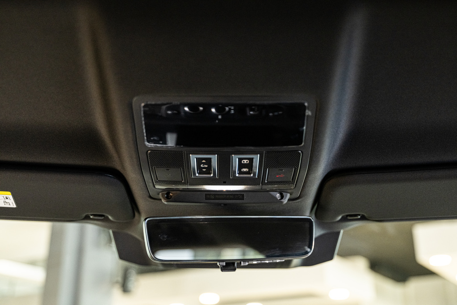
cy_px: 152
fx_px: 571
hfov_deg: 43.6
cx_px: 228
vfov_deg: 29.9
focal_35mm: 45
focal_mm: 45
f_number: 2.8
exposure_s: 1/125
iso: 1600
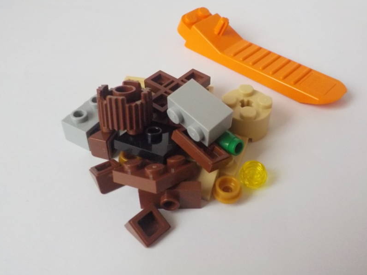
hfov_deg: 53.8
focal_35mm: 34
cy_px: 121
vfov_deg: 41.7
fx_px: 361
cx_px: 204
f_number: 3.3
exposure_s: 1/15
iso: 800
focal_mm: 4.1
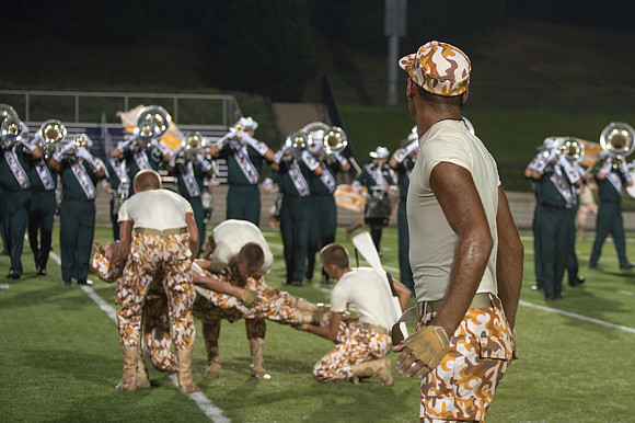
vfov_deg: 13.3
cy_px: 170
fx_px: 1818
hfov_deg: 19.7
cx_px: 460
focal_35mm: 103
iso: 1250
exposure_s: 1/160
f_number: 4.5
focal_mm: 70
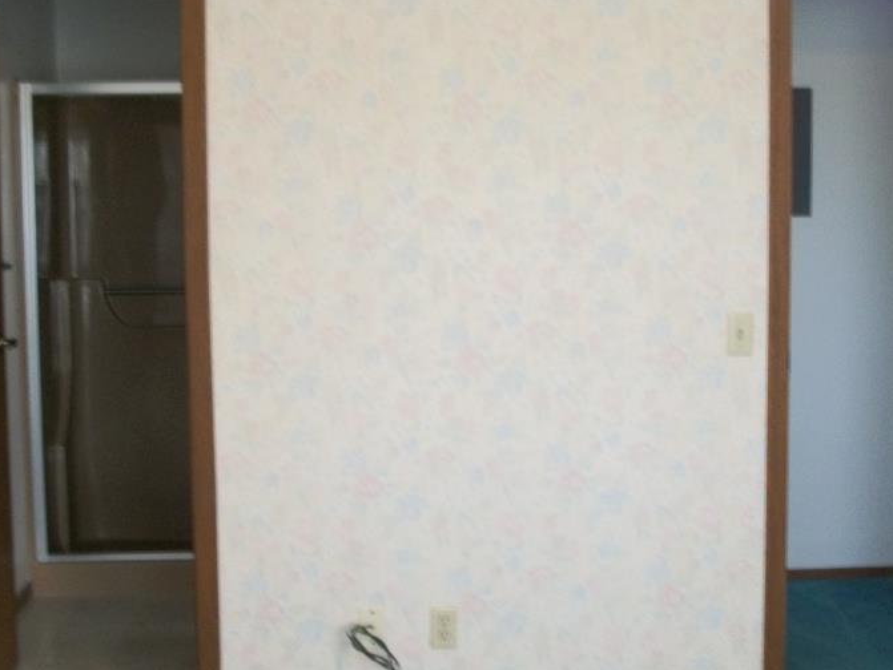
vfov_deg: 24.0
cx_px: 494
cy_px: 399
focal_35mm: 61
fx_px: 1574
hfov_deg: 31.6
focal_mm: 5.7
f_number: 2.9
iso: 160
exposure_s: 1/13
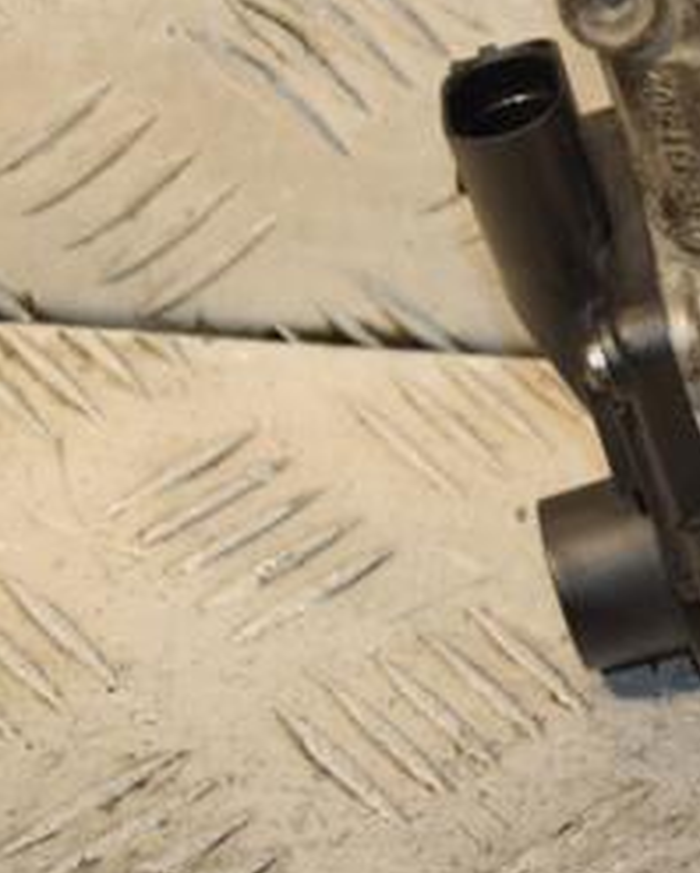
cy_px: 240
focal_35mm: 212
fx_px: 5483
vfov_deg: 9.1
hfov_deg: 7.2
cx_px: 940
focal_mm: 62
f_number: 5.3
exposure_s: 1/200
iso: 800
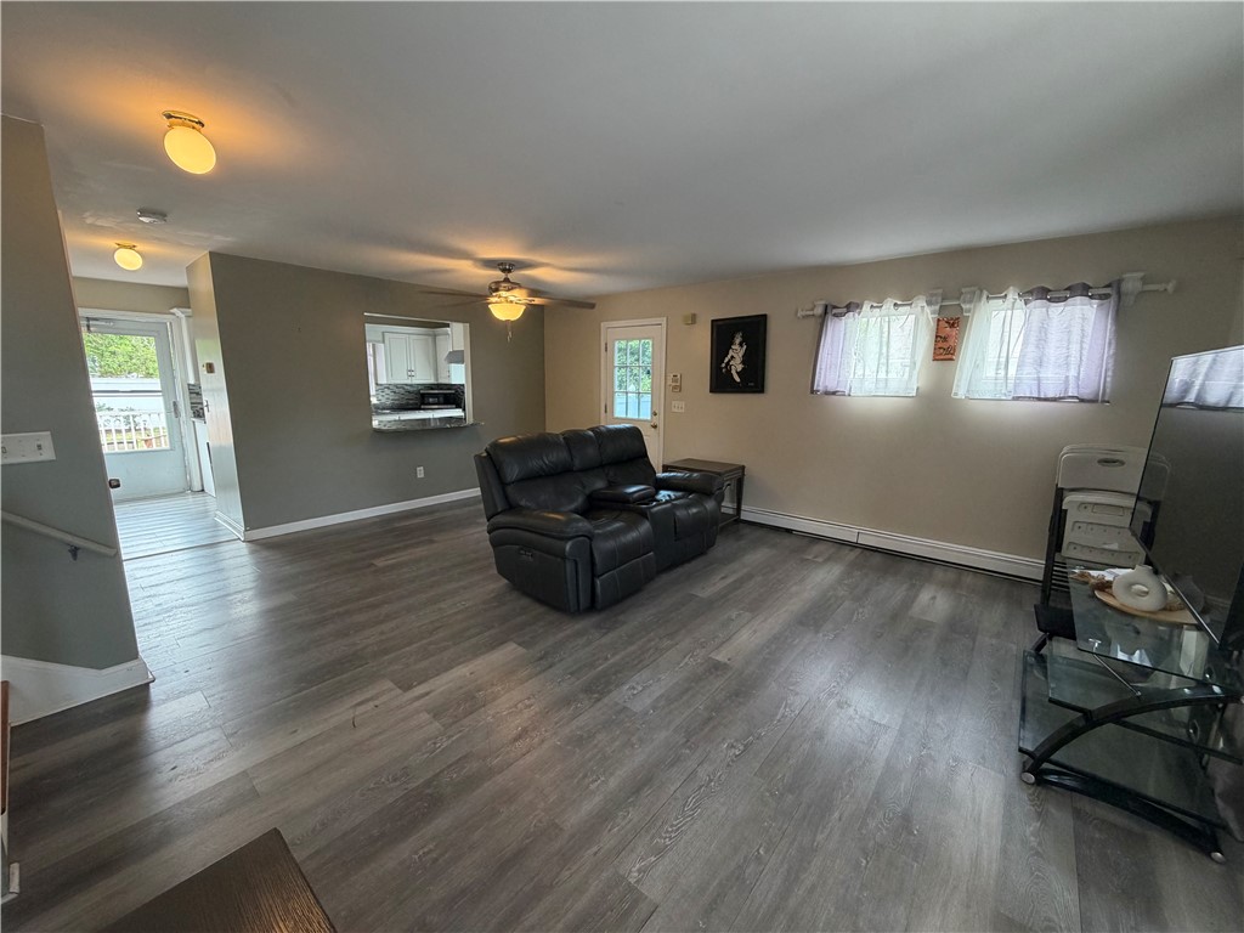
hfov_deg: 102.1
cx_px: 622
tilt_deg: -10.0
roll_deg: -0.7
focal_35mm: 14
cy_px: 466
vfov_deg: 85.7
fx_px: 503
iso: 200
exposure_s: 1/60
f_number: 2.2
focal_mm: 2.22
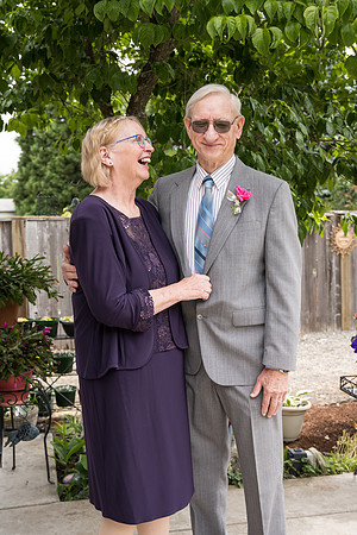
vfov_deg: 43.6
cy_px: 268
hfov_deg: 29.9
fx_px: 669
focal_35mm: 45
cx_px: 178
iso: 400
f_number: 5
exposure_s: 1/500
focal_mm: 45
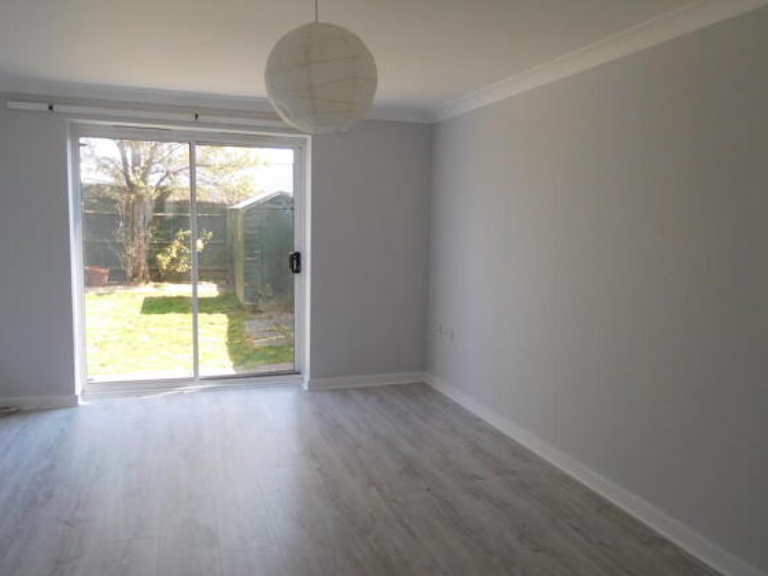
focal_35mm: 26
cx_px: 370
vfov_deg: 53.1
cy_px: 287
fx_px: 577
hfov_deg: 67.3
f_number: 3.4
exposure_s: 1/100
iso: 125
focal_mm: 4.5
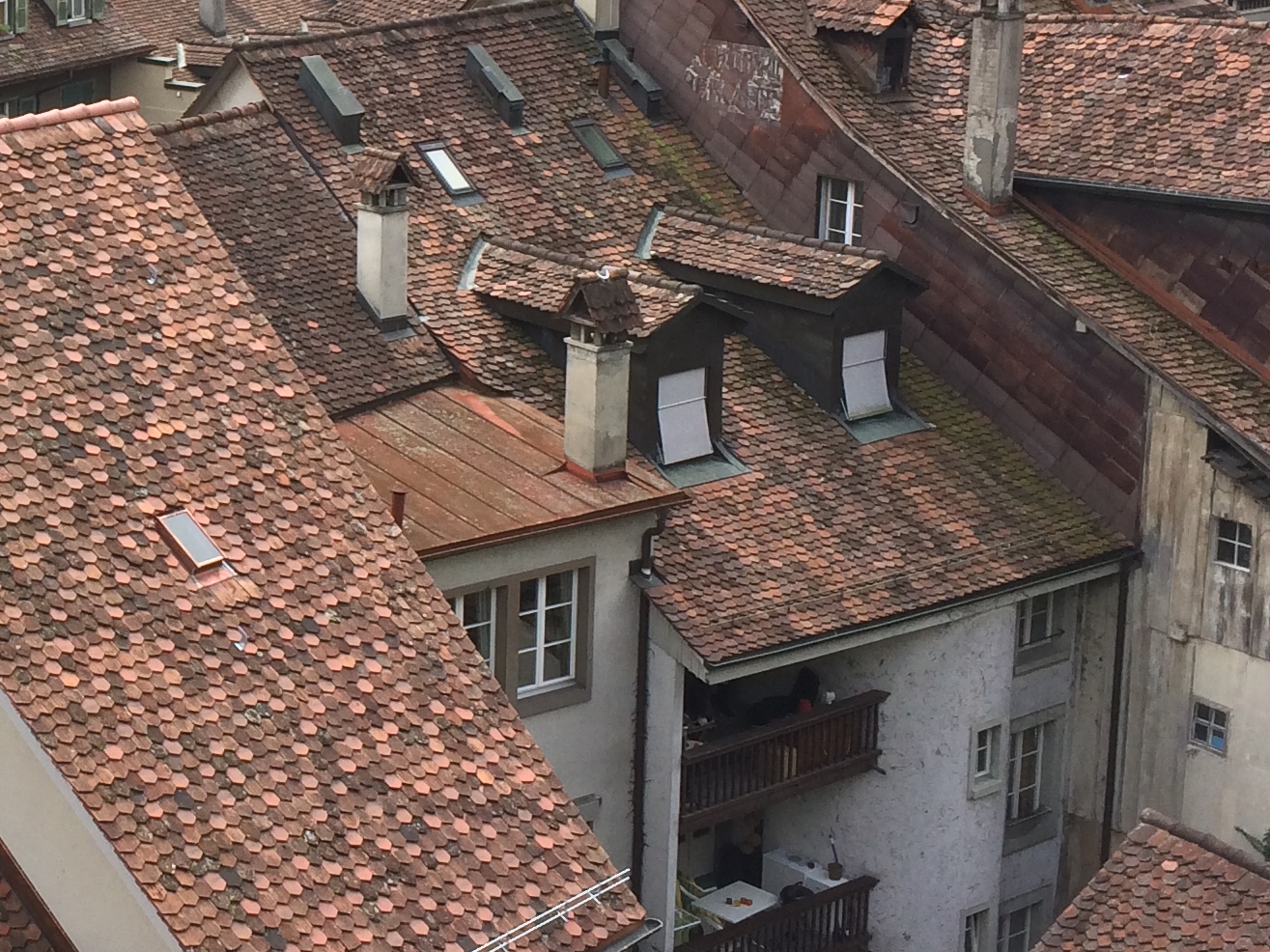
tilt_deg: -14.1
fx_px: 2641
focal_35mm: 72
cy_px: 211
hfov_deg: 25.4
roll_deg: +2.2
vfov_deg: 20.2
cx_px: -55
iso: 32
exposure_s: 1/760
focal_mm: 4.15
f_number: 2.2
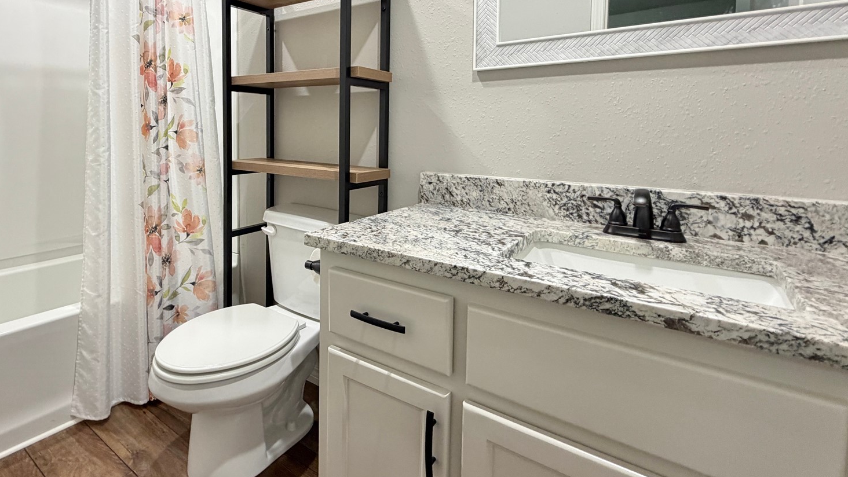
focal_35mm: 20
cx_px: 342
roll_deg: -1.2
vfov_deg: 54.6
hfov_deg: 85.6
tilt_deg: -3.9
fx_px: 450
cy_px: 155
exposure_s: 1/60
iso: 250
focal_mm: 2.22
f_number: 2.2
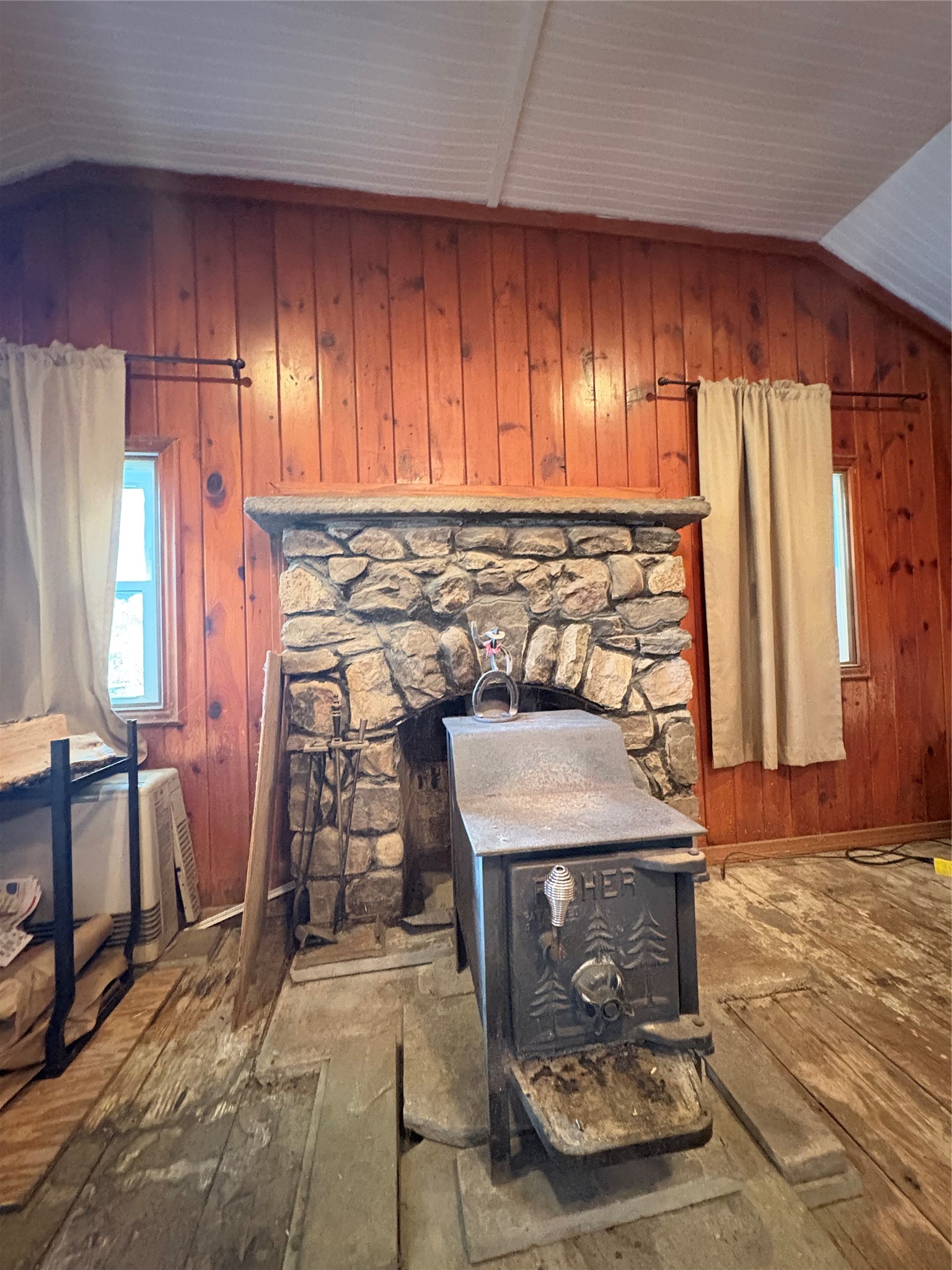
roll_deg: +2.3
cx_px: 476
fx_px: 513
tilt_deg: +1.6
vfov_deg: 102.1
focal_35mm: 14
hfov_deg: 85.7
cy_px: 635
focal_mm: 2.22
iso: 1600
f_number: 2.2
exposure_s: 1/15
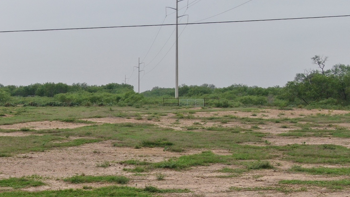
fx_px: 650
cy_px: 146
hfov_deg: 29.9
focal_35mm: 70
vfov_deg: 17.1
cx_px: 107
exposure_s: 1/400
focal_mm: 5.57
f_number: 3.2
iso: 100
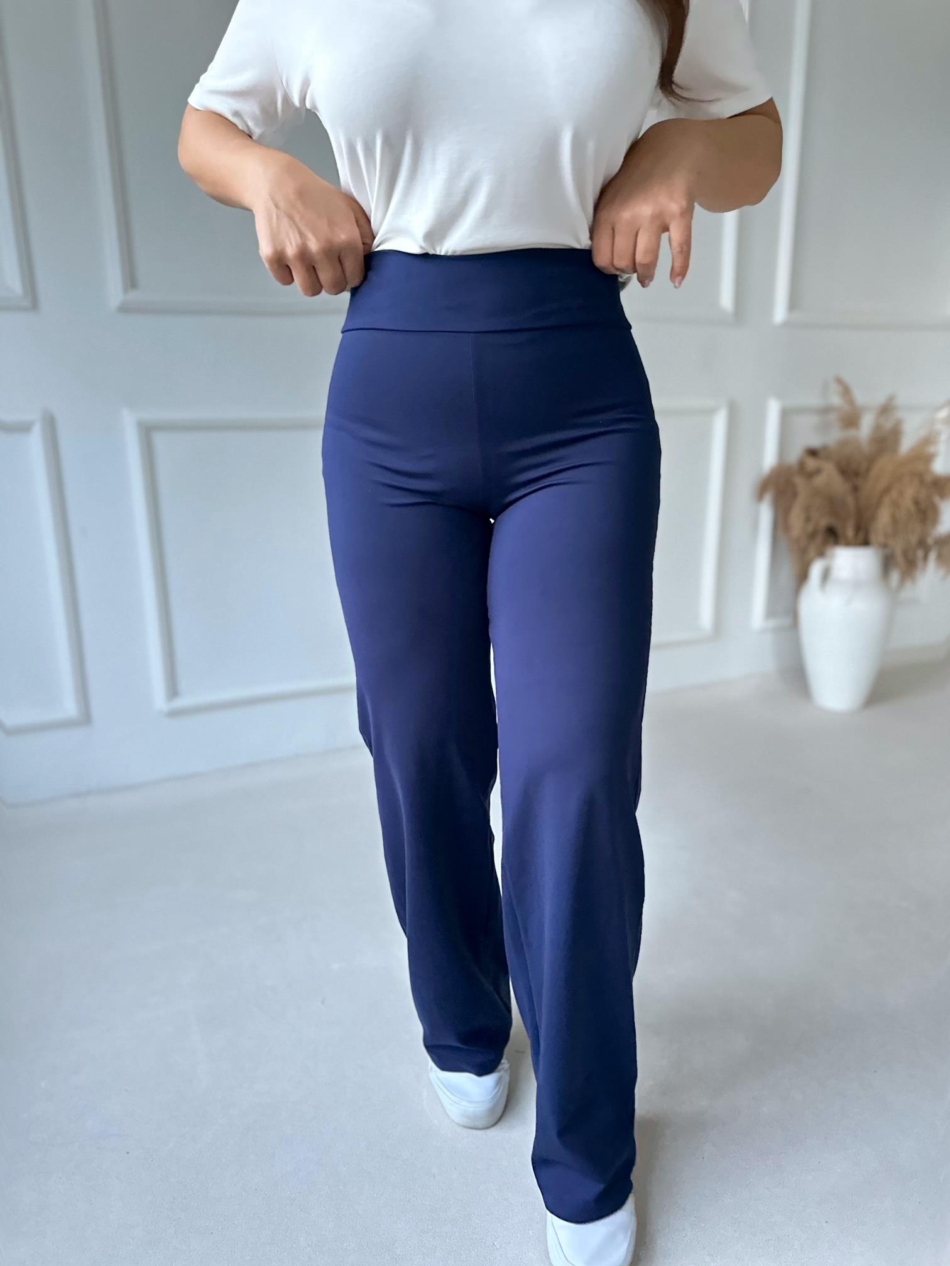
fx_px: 878
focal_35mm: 24
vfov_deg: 71.6
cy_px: 633
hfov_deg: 56.8
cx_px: 475
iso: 1000
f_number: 1.78
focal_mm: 6.86
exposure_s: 1/44
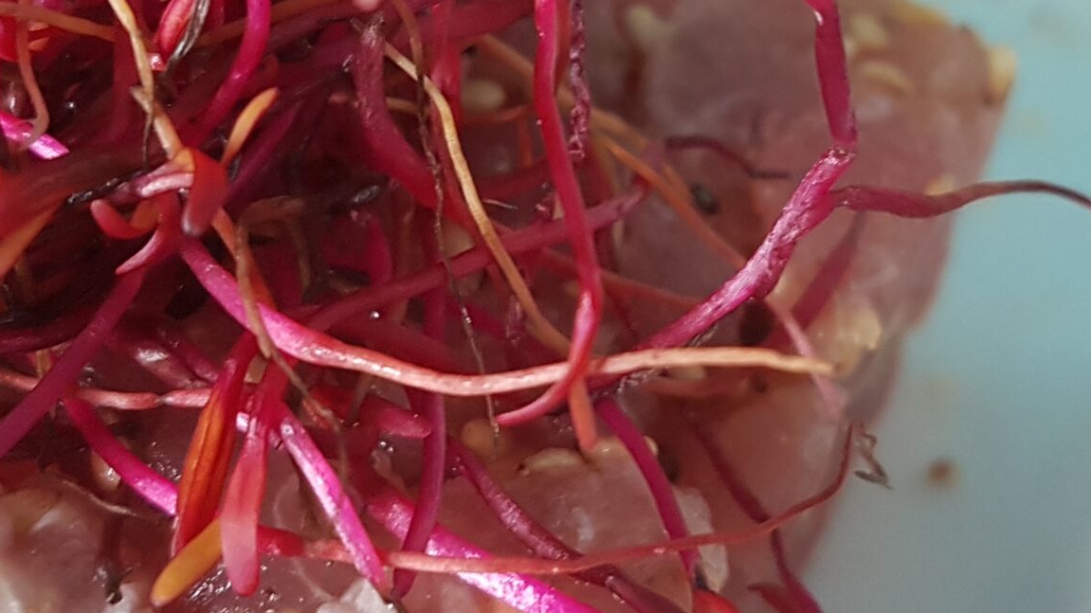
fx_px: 1822
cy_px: 92
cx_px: 657
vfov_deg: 18.9
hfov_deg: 33.2
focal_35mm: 63
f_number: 1.7
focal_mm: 4.2
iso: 200
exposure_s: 1/50
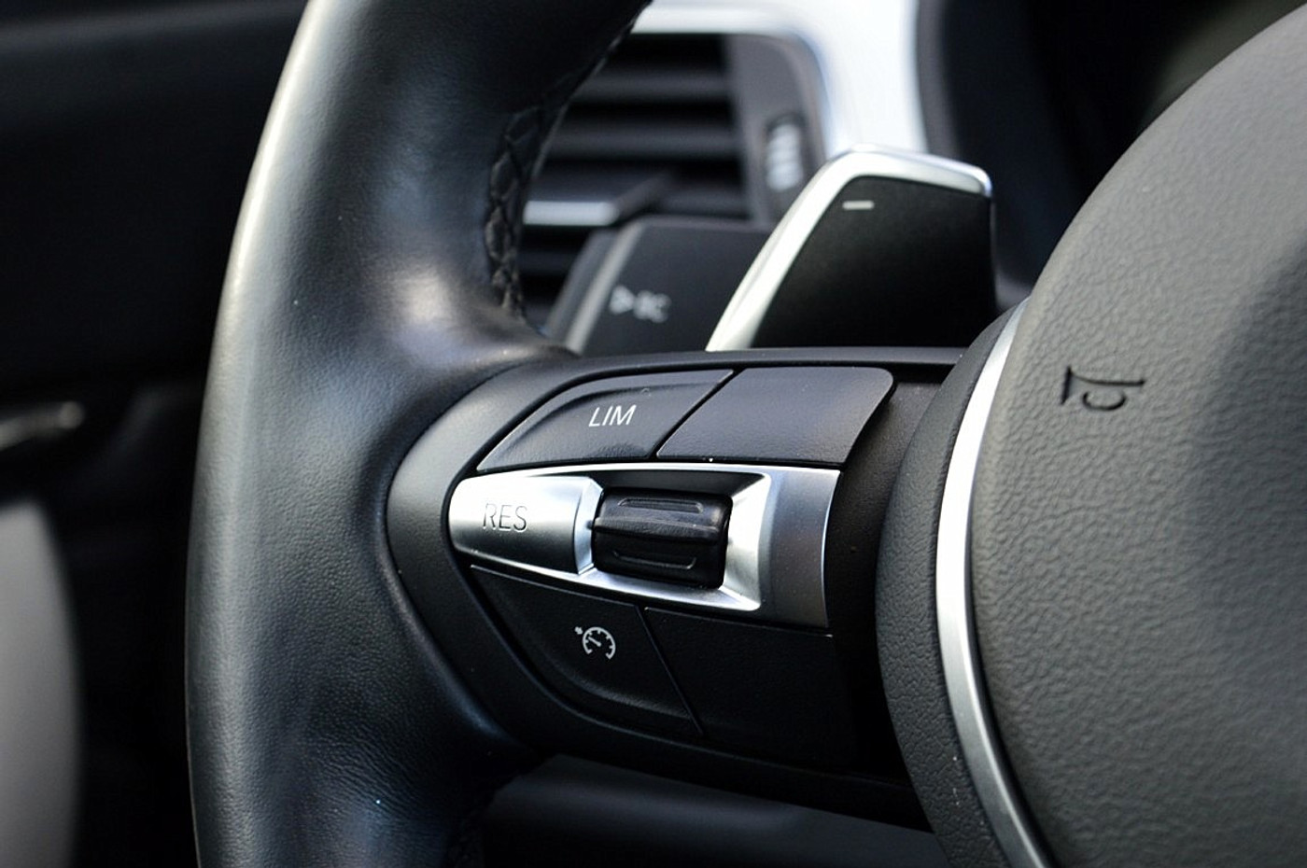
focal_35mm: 82
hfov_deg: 24.6
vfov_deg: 16.5
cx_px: 654
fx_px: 2992
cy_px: 434
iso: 800
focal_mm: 55
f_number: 7.1
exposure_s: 1/60
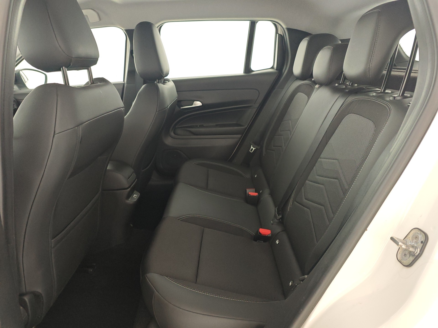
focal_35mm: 23
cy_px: 164
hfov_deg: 73.9
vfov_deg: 58.9
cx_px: 219
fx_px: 291
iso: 252
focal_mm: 6.55
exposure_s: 1/100
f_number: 1.6
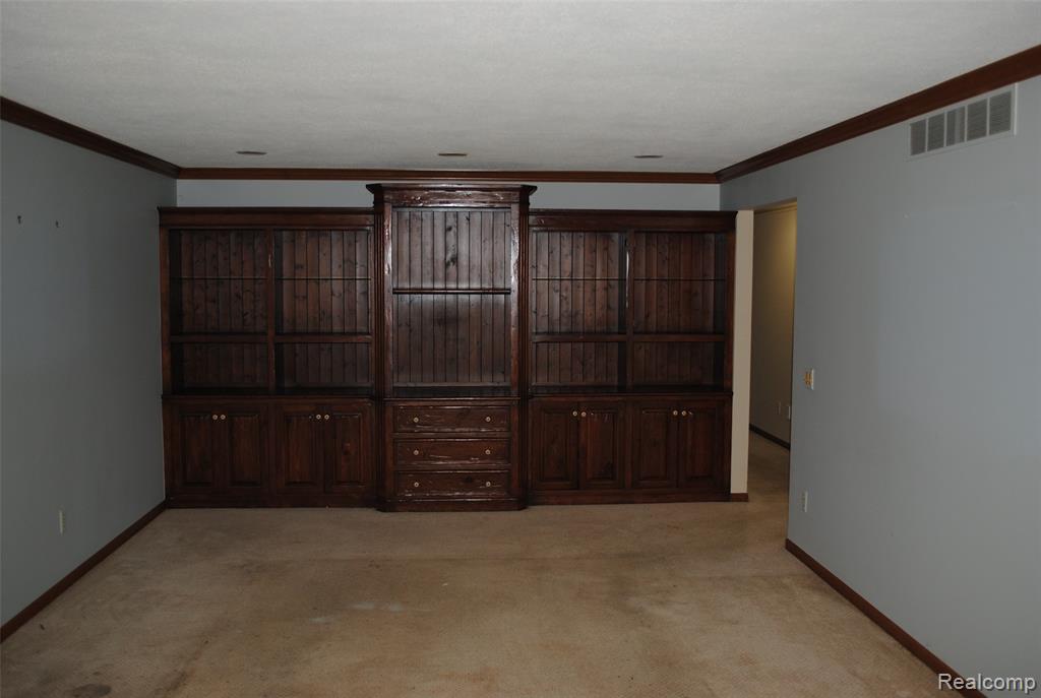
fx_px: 869
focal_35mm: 30
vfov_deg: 43.8
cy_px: 349
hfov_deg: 61.8
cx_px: 520
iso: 200
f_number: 3.8
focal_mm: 20
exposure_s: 1/60
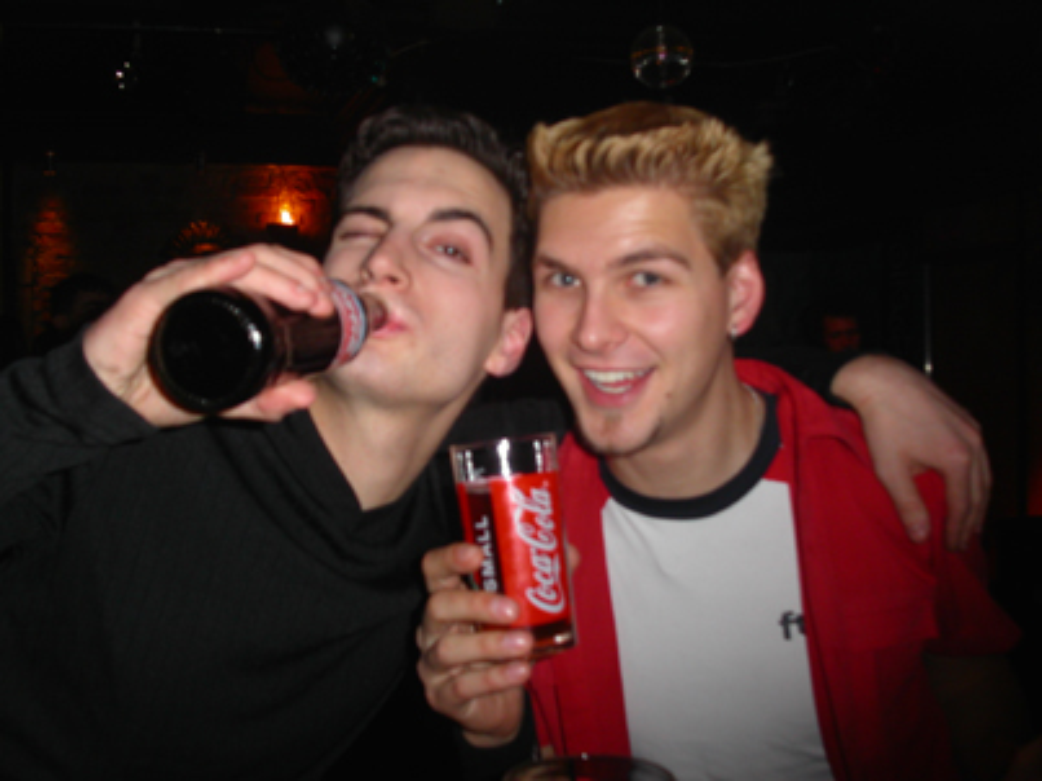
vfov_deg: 37.7
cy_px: 390
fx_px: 1144
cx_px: 521
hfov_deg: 49.0
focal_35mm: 38
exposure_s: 1/30
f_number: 2.8
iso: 100
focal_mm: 7.8
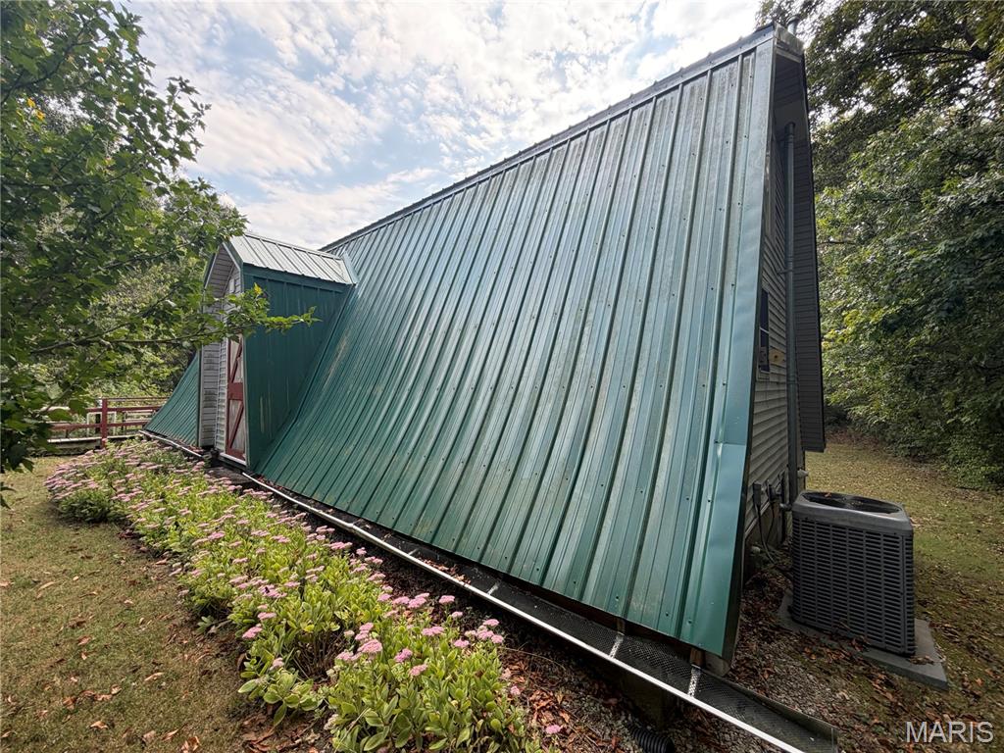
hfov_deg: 102.1
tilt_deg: +3.5
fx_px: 406
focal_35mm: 14
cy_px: 376
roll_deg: +1.6
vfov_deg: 85.7
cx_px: 502
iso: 50
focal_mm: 2.22
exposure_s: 1/374
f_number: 2.2
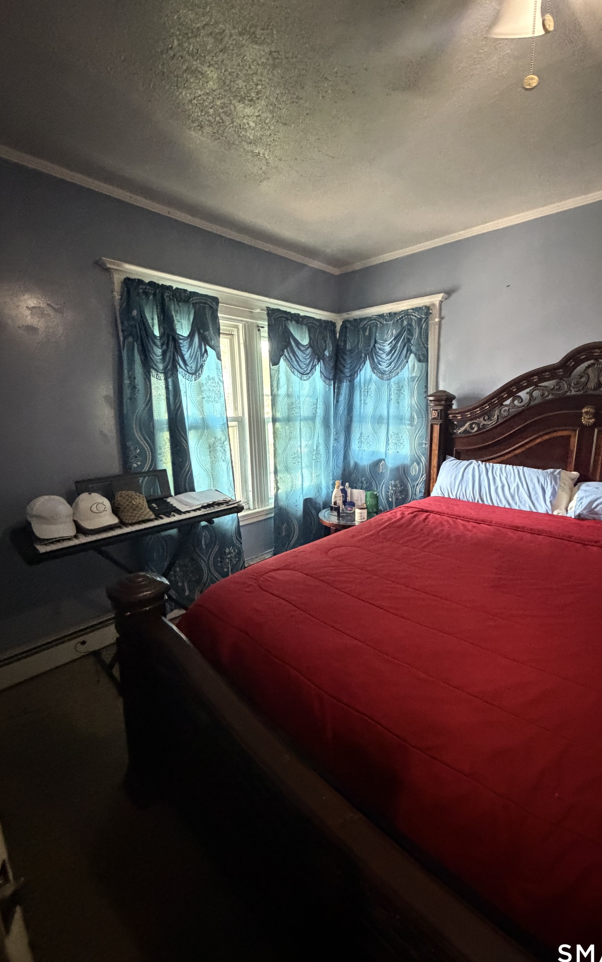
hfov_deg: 74.5
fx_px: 394
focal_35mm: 15
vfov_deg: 101.5
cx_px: 340
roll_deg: +1.8
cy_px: 486
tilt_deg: -12.4
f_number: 2.2
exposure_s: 1/40
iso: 1250
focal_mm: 2.22
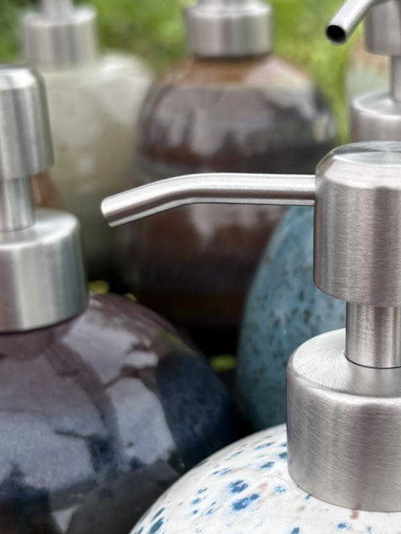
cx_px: 347
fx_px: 1081
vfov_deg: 27.8
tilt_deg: -21.0
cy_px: 269
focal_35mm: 70
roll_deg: -0.5
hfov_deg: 20.7
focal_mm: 5.96
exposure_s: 1/1393
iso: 50
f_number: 1.6
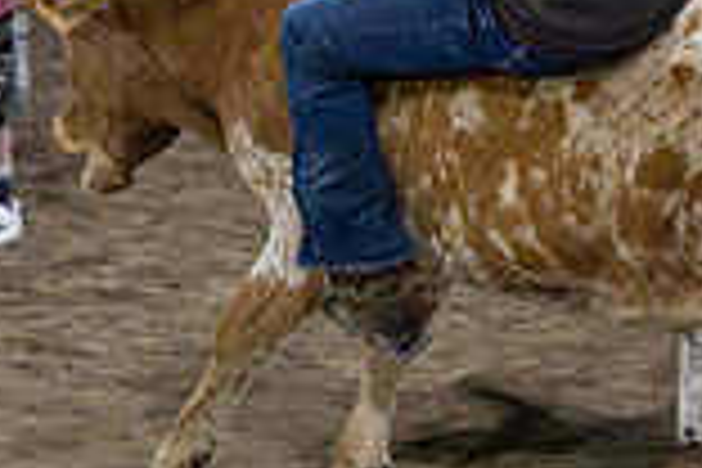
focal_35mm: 145
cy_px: 107
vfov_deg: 9.4
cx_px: 527
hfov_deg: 14.1
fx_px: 2827
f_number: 2.8
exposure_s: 1/640
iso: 5000
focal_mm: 34
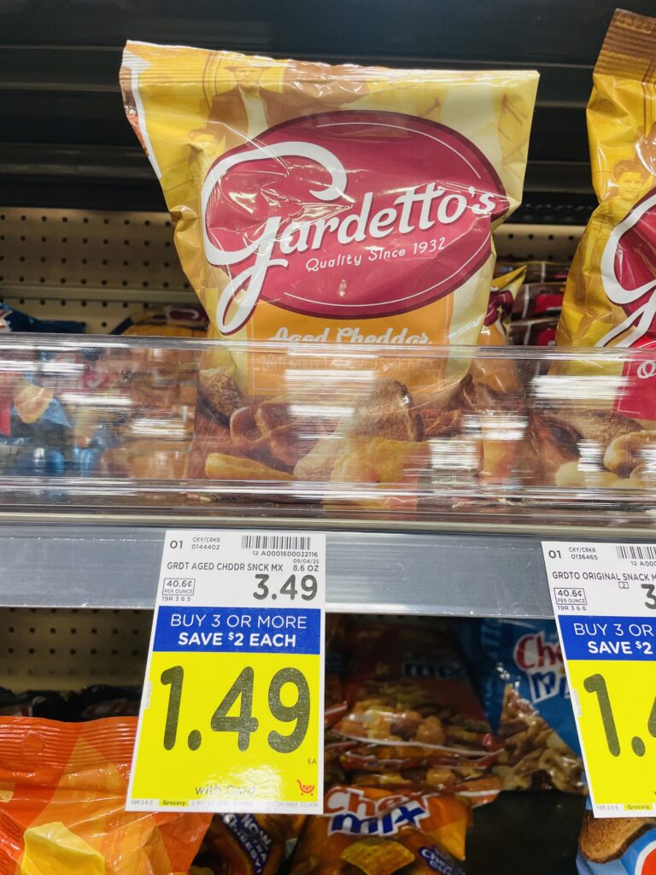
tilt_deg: +0.0
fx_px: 657
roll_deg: -0.1
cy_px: 438
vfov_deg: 67.3
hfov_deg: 53.1
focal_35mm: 26
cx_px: 328
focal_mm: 4.2
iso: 125
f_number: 1.6
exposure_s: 1/120
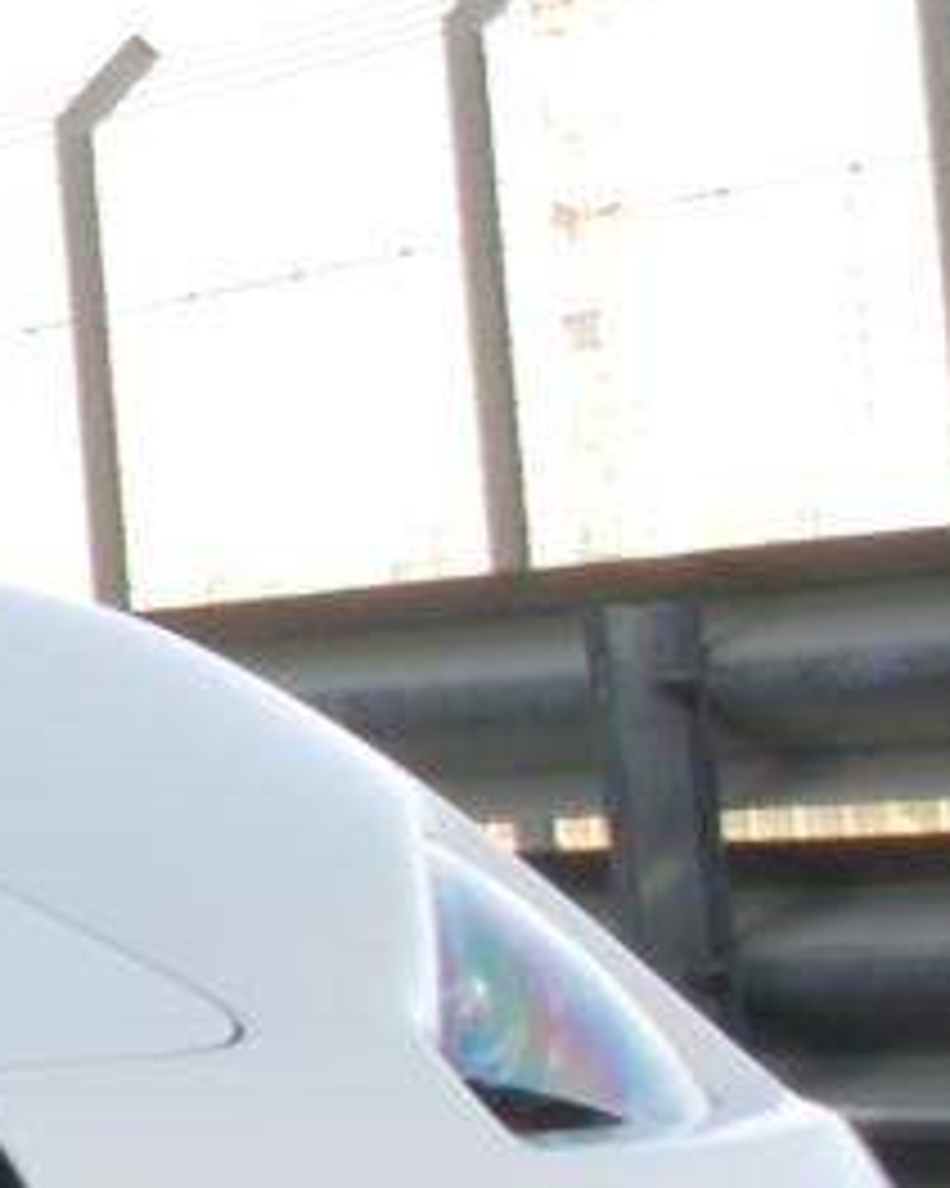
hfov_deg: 4.9
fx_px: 9671
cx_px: -3152
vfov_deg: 6.9
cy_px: -567
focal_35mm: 275
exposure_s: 1/1.3
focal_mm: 24
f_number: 18
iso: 100
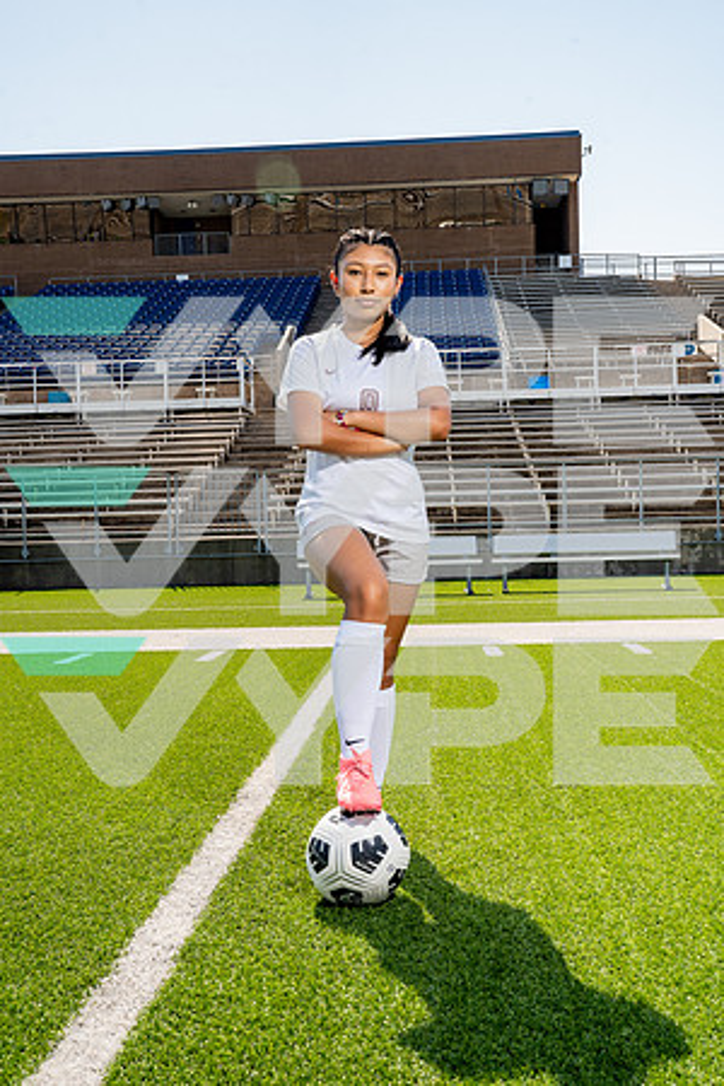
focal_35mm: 38
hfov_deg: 35.1
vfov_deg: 50.7
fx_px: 1146
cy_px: 543
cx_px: 362
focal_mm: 38
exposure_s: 1/250
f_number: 11
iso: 320
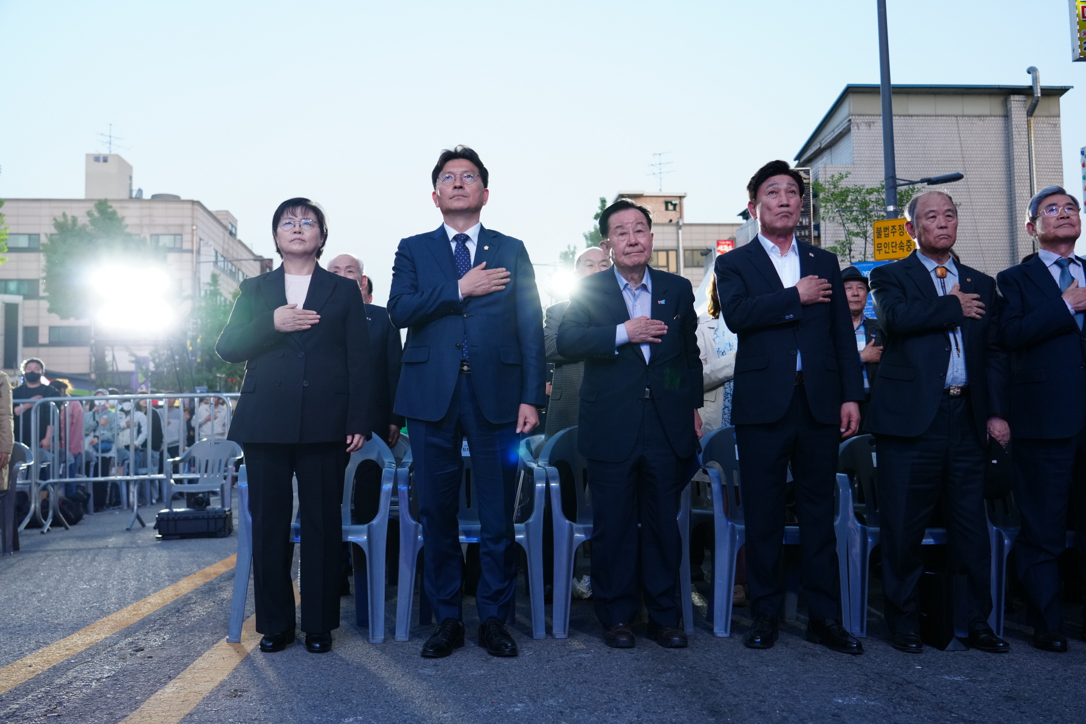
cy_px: 362
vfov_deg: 37.9
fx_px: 1056
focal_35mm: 35
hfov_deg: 54.4
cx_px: 543
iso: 800
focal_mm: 35
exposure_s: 1/160
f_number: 4
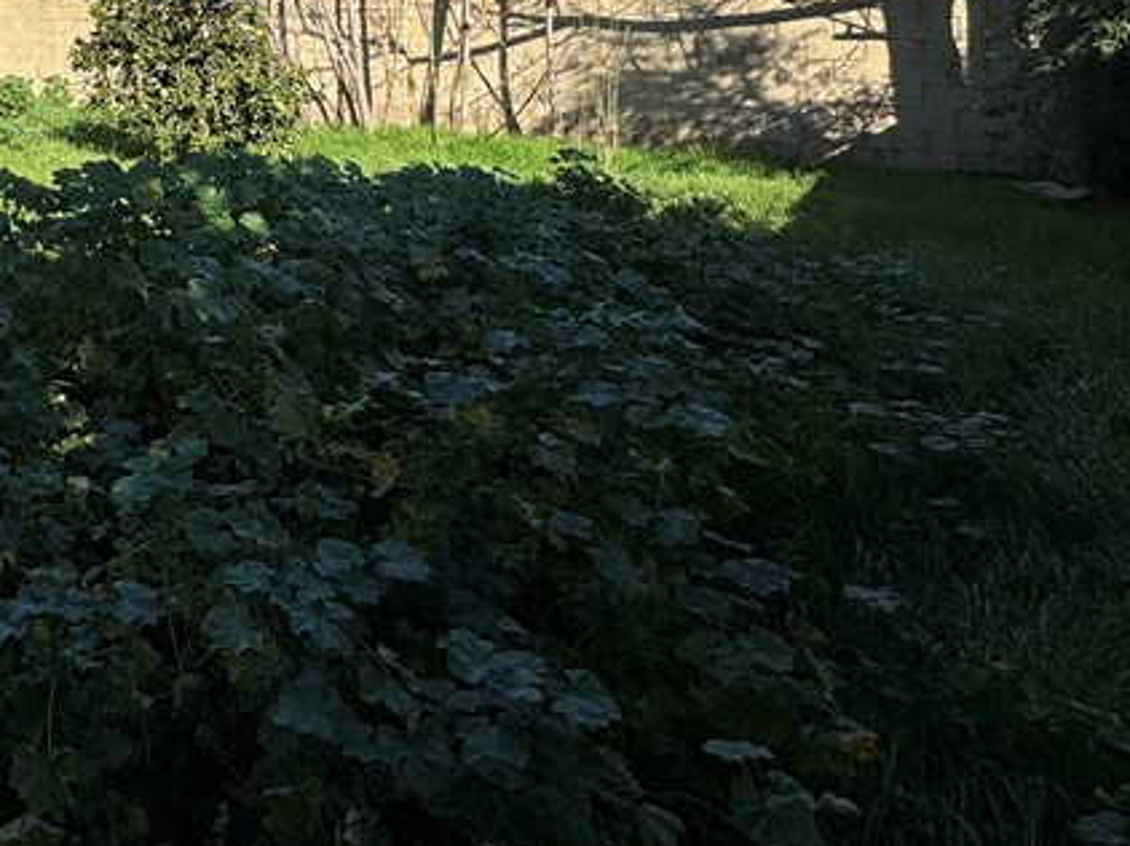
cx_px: 21
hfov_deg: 46.1
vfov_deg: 37.0
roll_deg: +0.9
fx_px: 1109
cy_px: -16
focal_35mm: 34
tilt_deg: +1.1
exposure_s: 1/1832
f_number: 2.2
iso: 50
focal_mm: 2.22
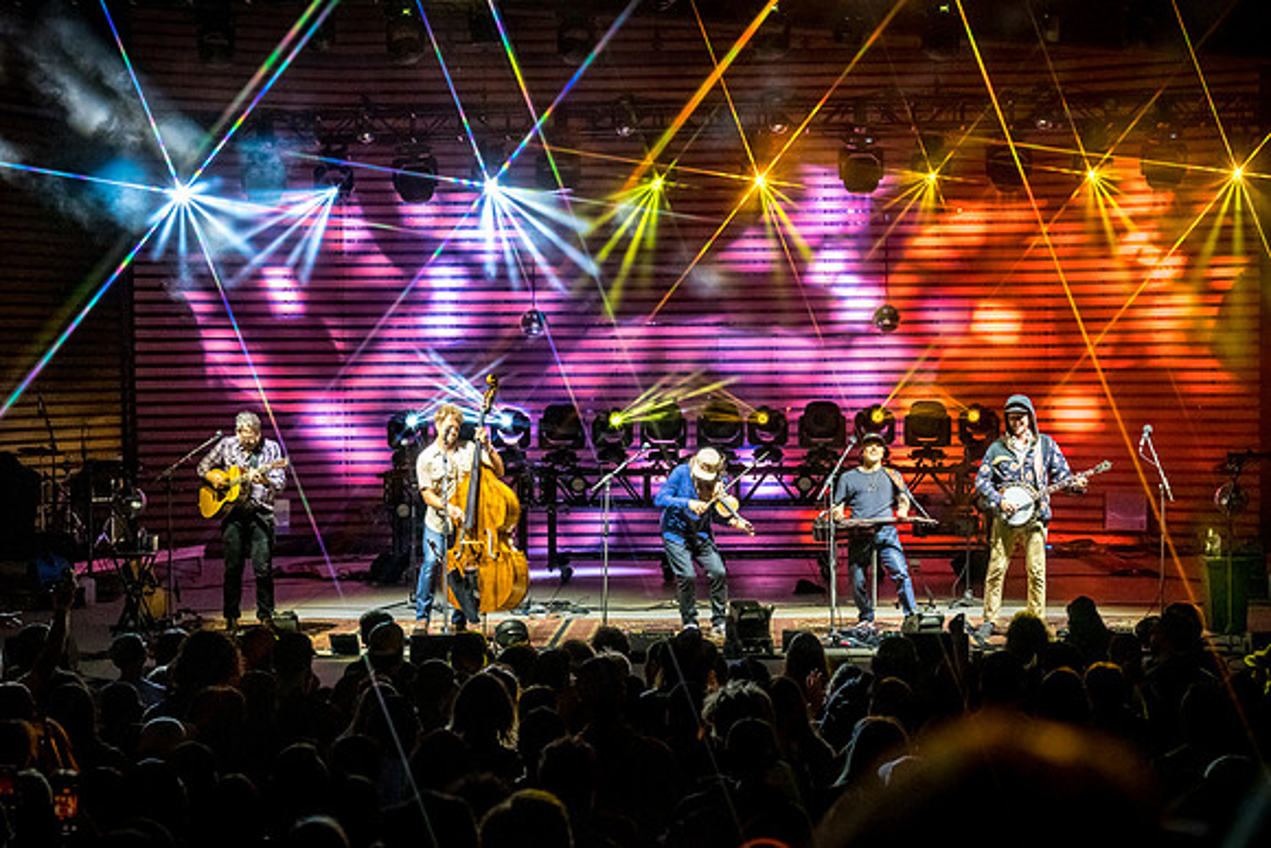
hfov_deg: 27.8
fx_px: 2567
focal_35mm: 73
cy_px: 430
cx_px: 626
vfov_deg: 18.8
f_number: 3.5
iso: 5000
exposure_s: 1/250
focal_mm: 57
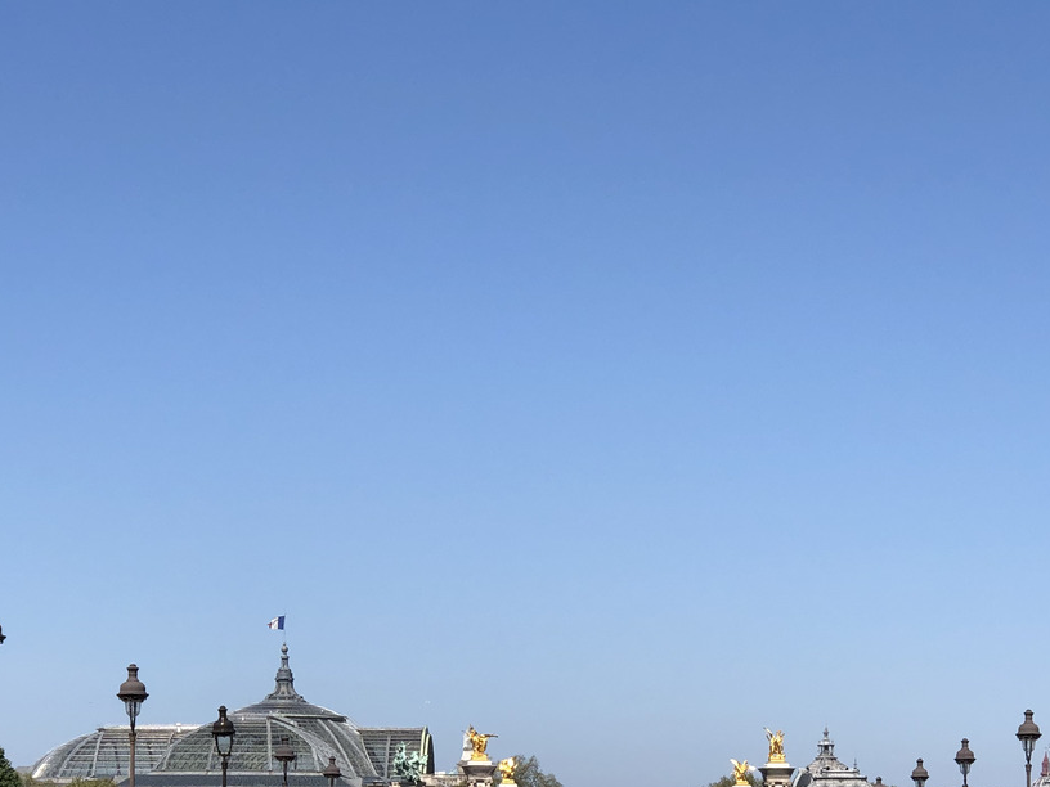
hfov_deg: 19.2
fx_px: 3094
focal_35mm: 102
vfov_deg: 14.3
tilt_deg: +2.9
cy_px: 741
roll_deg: +0.8
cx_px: 645
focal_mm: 6
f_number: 2.4
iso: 16
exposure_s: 1/1567
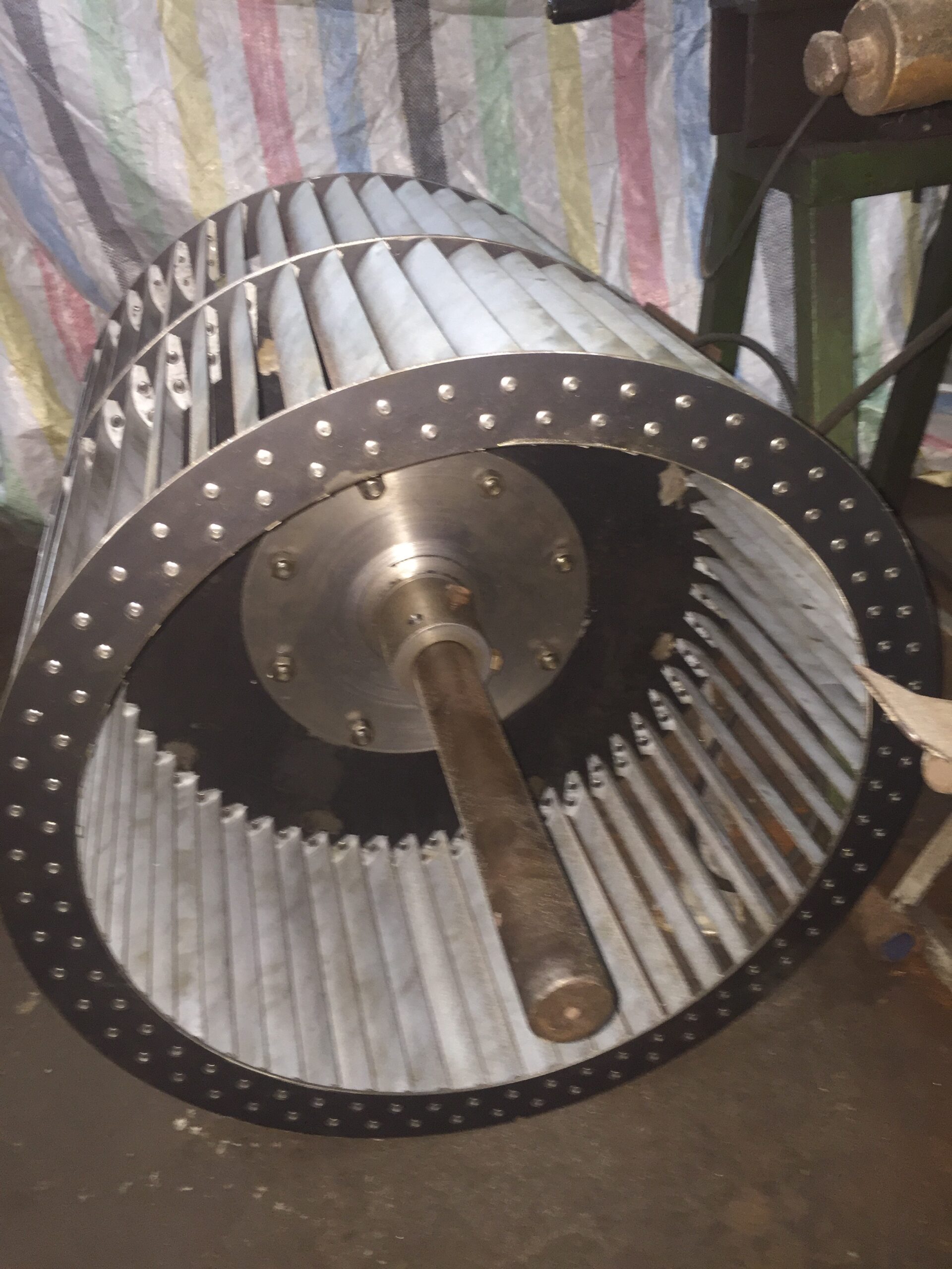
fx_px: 1063
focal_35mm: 29
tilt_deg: -31.6
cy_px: 634
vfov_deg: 61.7
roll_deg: +8.8
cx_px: 476
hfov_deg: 48.2
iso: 125
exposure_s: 1/17
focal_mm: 4.15
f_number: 2.2
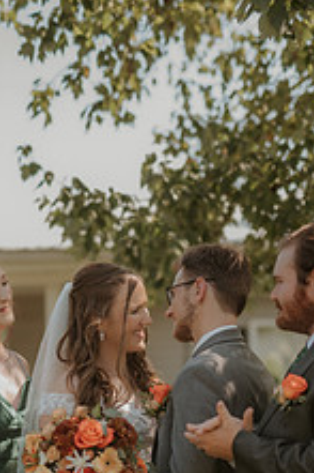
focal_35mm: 102
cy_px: 396
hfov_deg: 13.4
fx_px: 1336
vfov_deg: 19.8
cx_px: 147
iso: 640
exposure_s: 1/6400
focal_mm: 50
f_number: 1.8
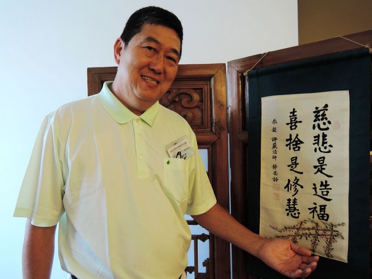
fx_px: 258
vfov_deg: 56.8
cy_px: 140
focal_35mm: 24
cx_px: 186
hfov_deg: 71.6
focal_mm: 5.1
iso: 280
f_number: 2.8
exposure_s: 1/30
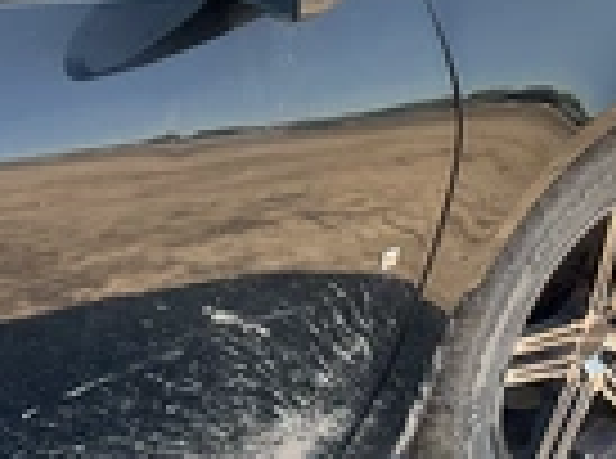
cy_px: 256
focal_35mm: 82
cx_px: -18
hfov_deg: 22.8
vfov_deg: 17.9
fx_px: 1455
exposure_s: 1/166
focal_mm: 3
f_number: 1.8
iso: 25
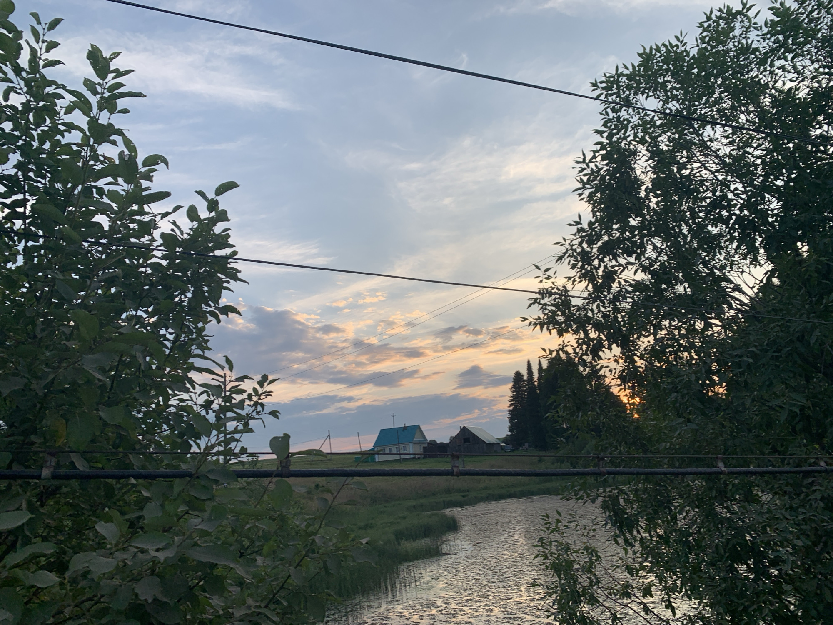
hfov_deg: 67.3
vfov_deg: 53.1
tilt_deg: +16.4
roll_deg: +6.0
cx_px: 416
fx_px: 626
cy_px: 312
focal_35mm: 26
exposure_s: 1/737
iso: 25
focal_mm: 4.25
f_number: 1.8
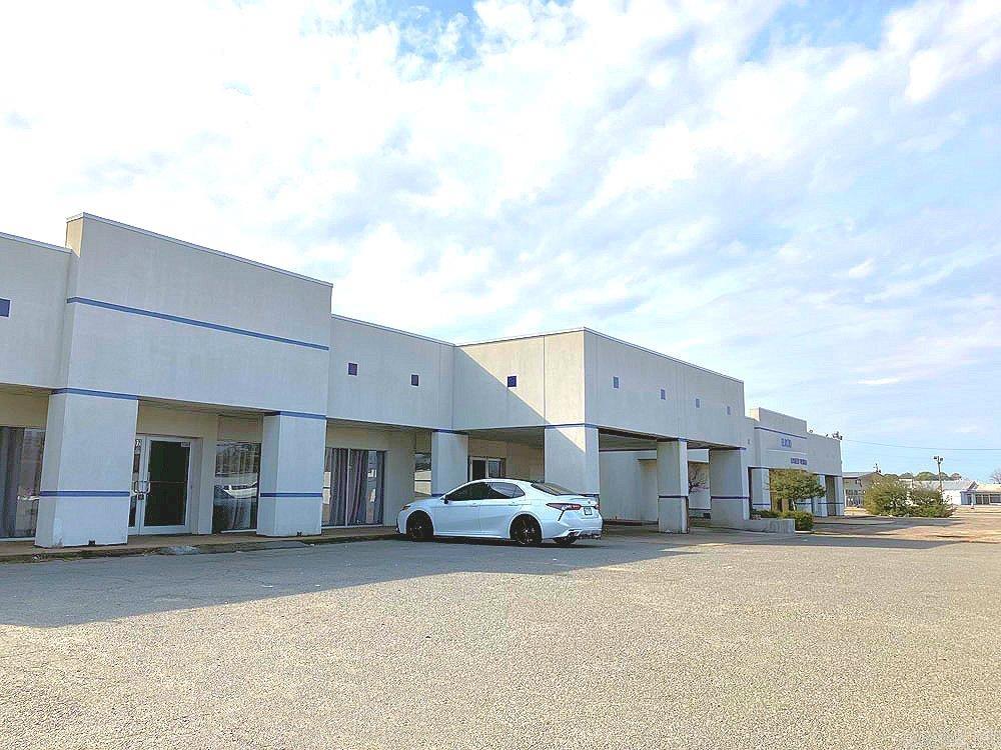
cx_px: 500
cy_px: 375
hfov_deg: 63.4
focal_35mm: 28
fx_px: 810
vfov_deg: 49.7
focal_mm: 3.99
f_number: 1.8
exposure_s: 1/3472
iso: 32
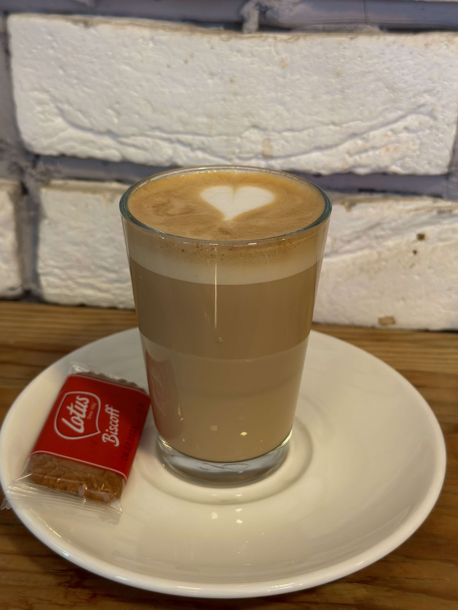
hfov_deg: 30.3
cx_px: 229
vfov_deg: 39.7
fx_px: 847
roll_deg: -0.8
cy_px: 305
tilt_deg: -27.7
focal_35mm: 48
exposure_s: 1/50
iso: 320
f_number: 1.78
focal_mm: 6.86
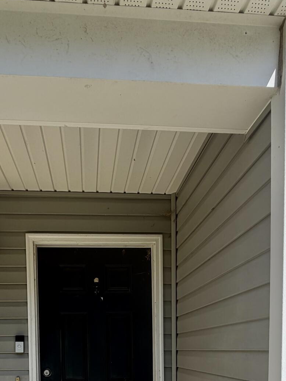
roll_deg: +0.5
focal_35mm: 27
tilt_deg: -4.0
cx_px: 105
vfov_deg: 54.1
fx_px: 297
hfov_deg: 50.8
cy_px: 363
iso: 20
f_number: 2.2
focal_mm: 2.22
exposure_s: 1/864
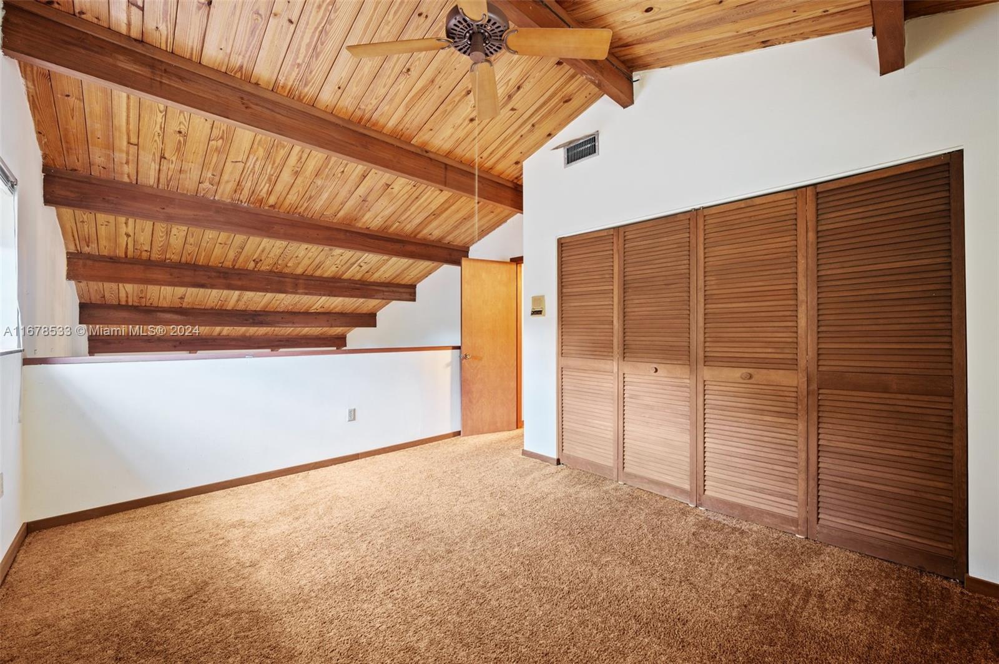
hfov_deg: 104.3
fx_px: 388
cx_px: 500
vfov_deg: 81.1
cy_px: 332
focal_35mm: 14
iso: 200
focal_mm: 14
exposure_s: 4
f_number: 8
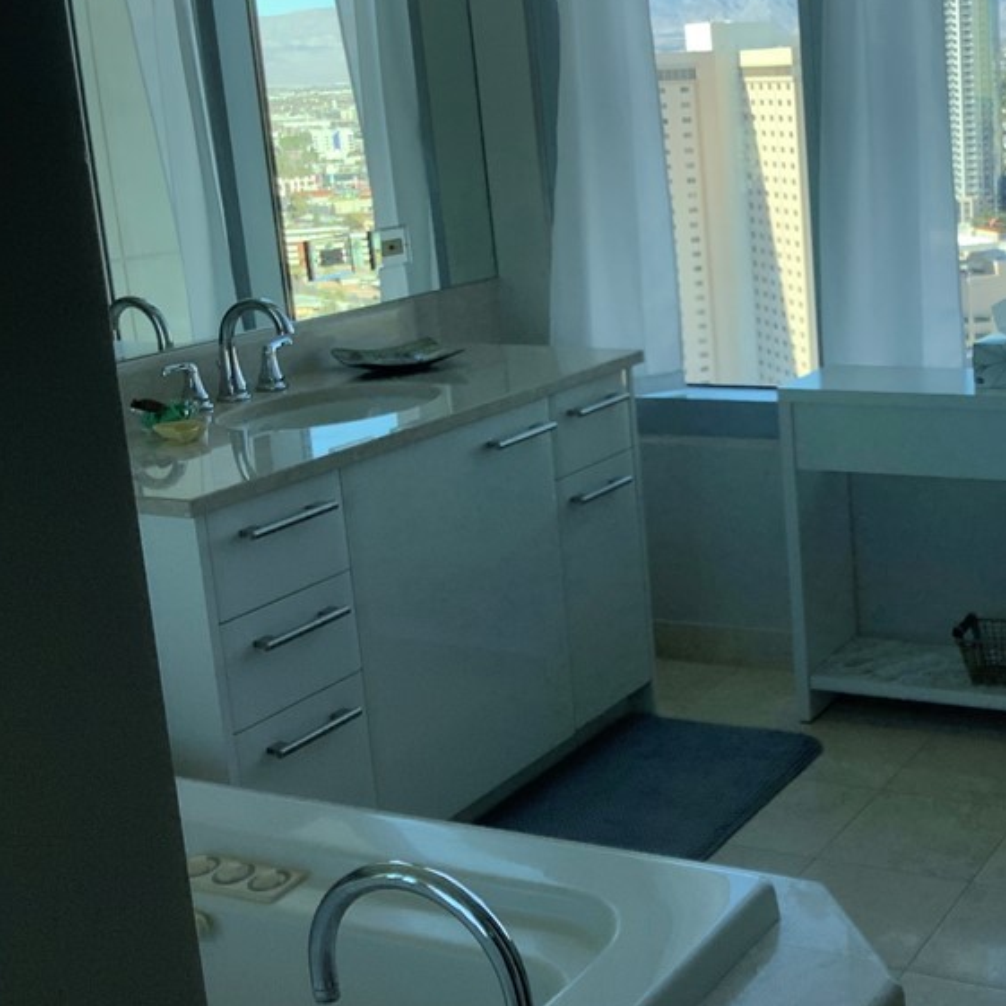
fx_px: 1644
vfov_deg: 33.9
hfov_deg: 32.4
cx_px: 902
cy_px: 418
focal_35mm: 50
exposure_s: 1/131
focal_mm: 3.3
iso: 25
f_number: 2.4
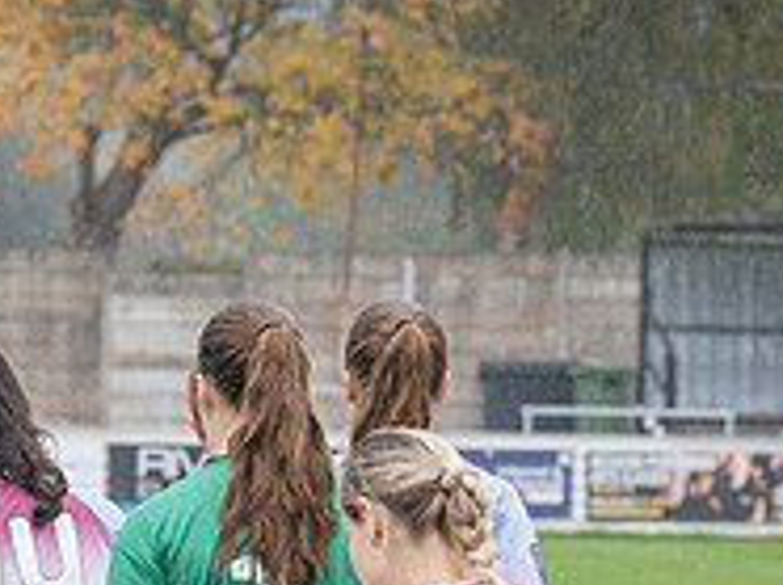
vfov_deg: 4.9
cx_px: 97
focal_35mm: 301
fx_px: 6800
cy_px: 808
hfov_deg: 6.6
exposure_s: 1/640
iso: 1250
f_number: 5
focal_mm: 86
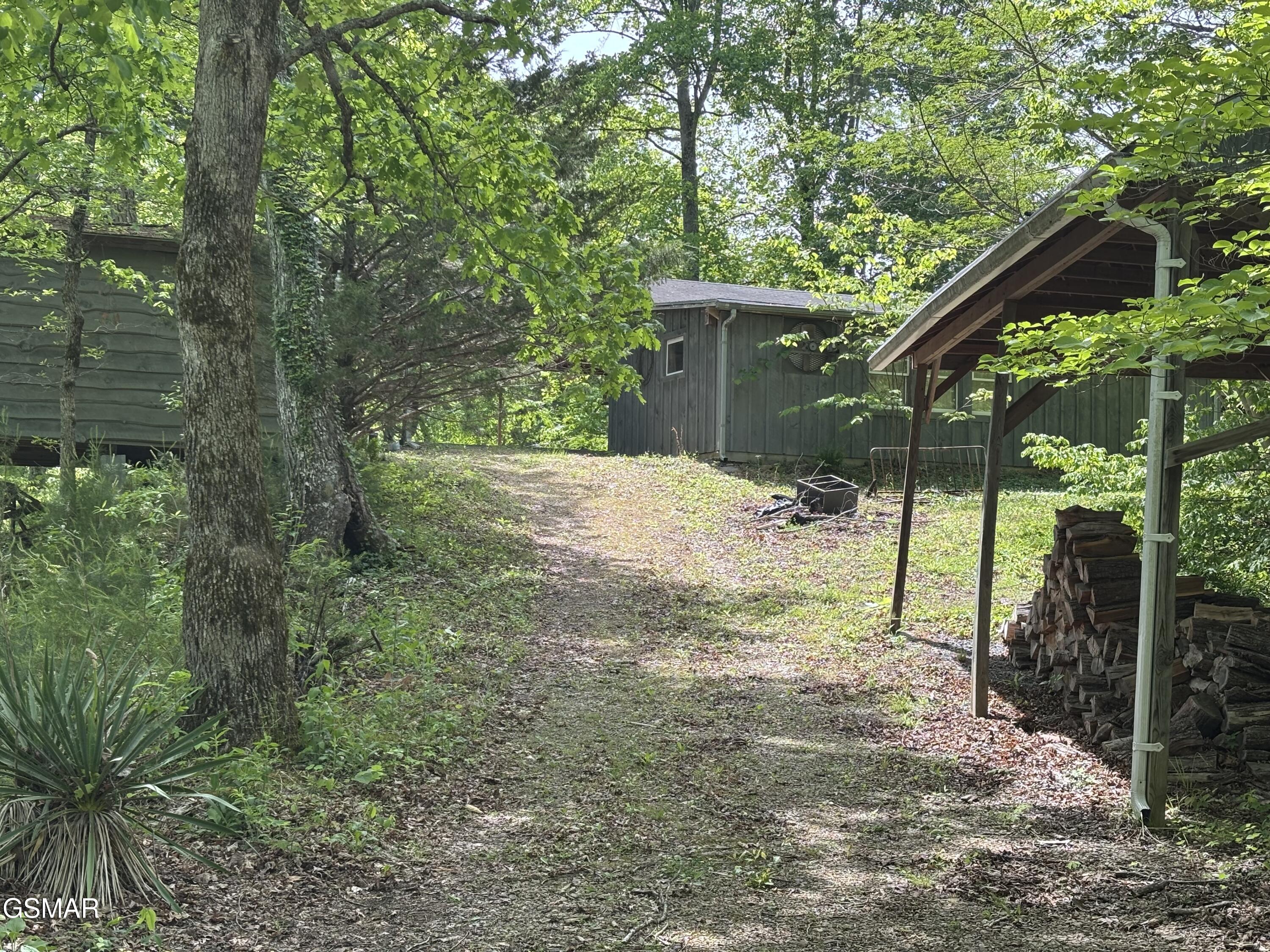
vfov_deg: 28.0
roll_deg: -1.2
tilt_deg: +4.4
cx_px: 635
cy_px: 476
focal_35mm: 52
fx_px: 1908
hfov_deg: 36.8
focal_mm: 5.96
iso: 32
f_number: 1.6
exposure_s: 1/488
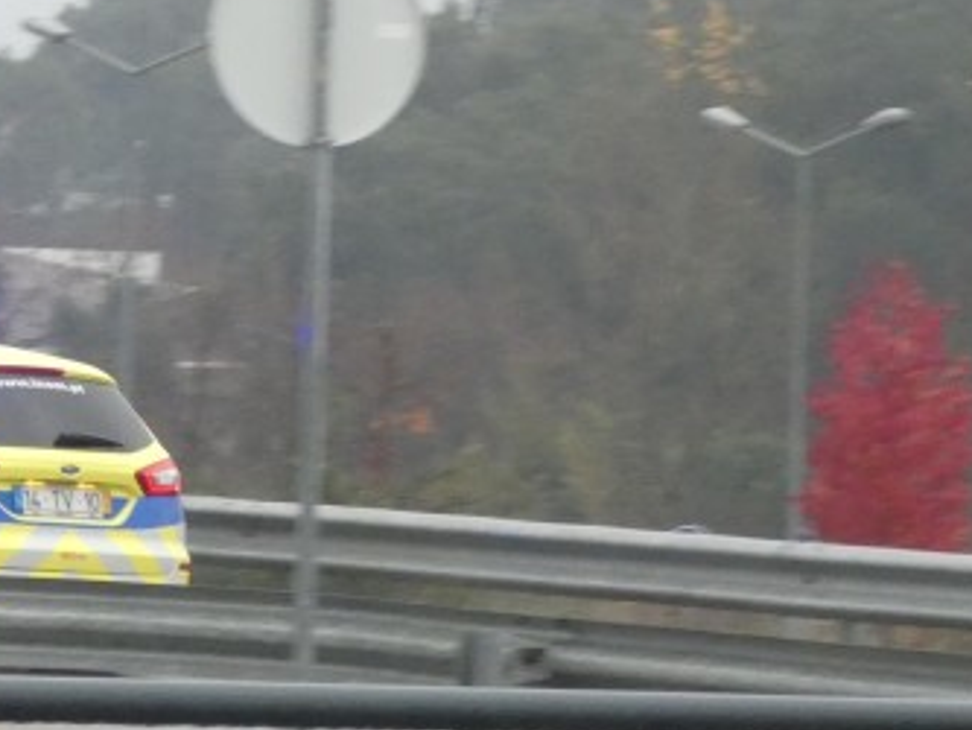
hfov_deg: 5.2
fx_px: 10674
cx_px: -41
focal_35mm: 380
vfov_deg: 3.9
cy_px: 210
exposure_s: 1/125
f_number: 5.2
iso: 800
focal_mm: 23.7
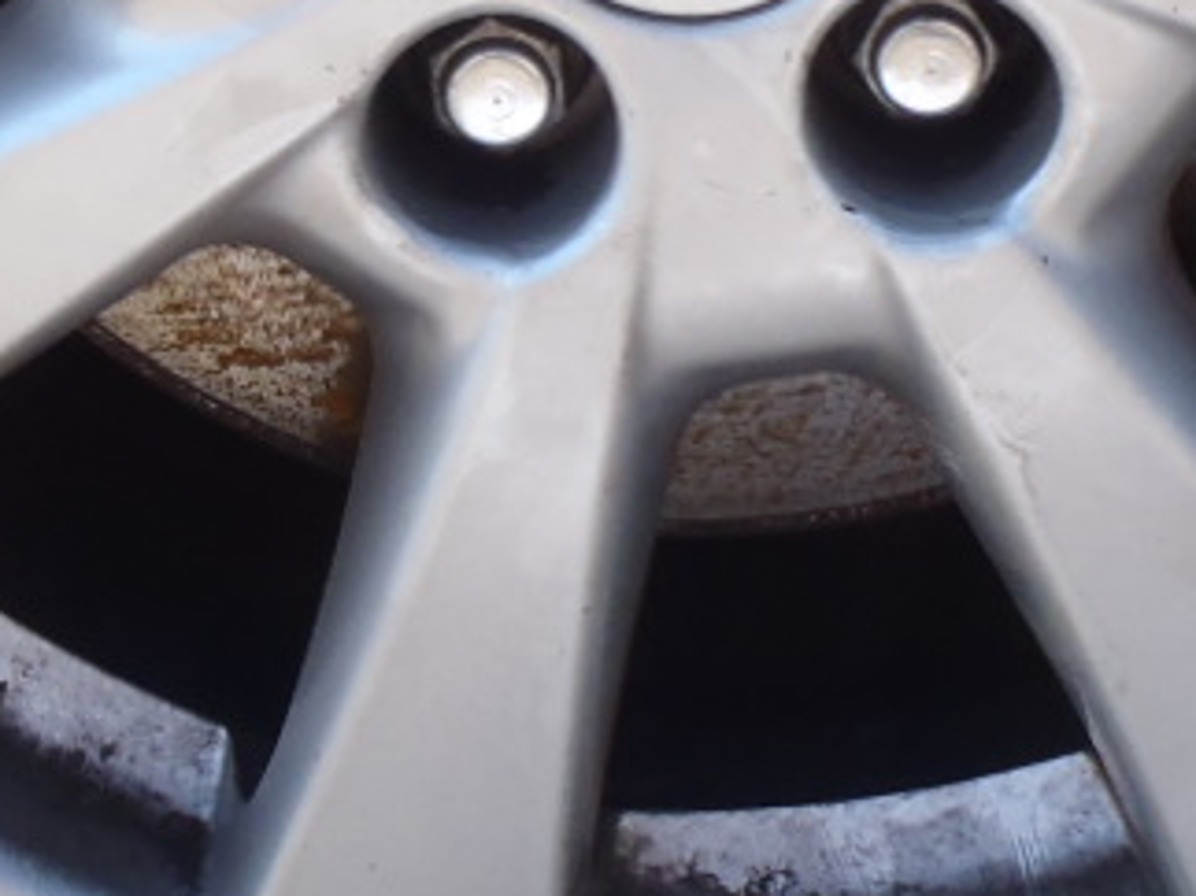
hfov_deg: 17.7
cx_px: 633
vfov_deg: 12.9
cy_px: -233
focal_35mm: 111
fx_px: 3834
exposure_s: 1/200
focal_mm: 5
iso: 80
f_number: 3.9
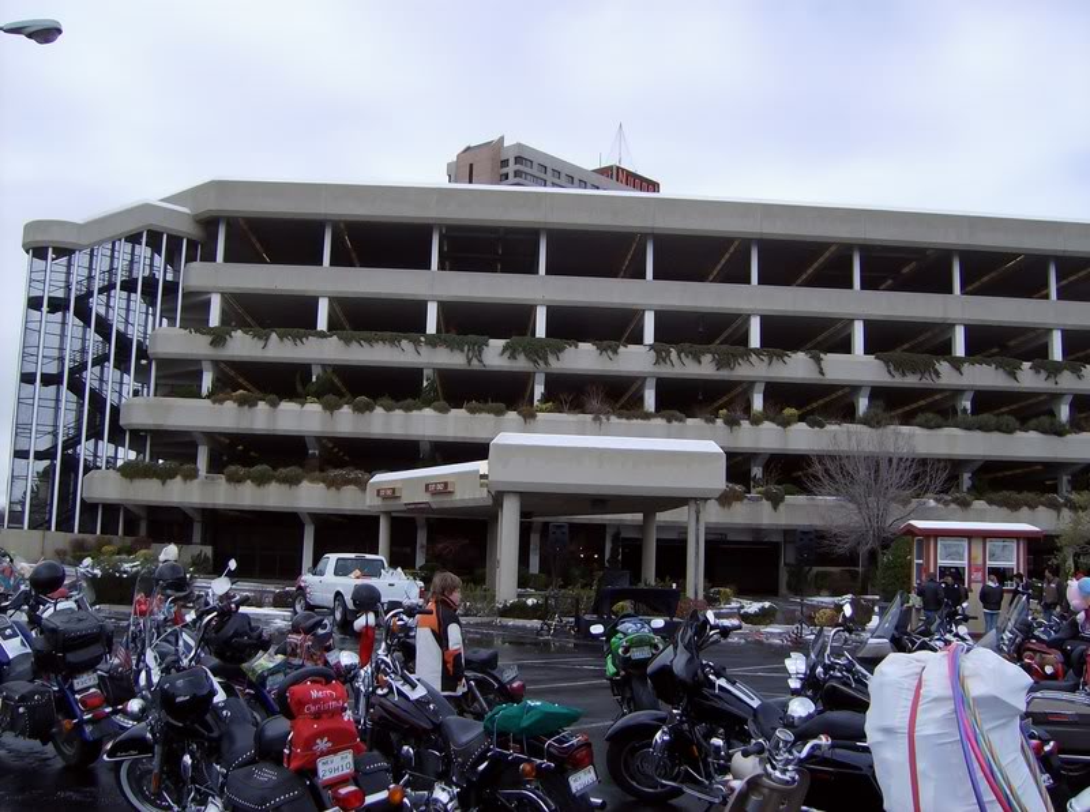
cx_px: 545
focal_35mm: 36
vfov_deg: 39.5
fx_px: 1131
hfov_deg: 51.5
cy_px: 406
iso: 100
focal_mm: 6
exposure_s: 1/427
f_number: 4.7
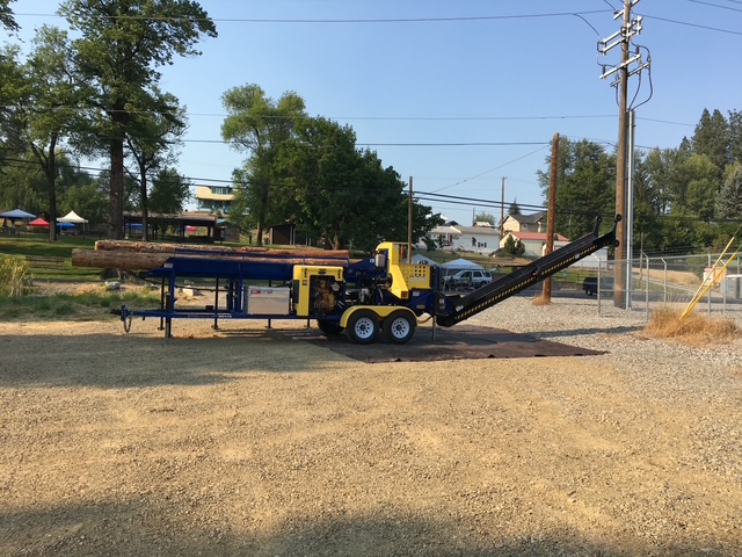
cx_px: 371
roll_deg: -0.9
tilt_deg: +2.5
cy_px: 278
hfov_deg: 61.7
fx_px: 622
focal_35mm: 29
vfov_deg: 48.2
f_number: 2.2
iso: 25
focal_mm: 4.15
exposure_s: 1/1083
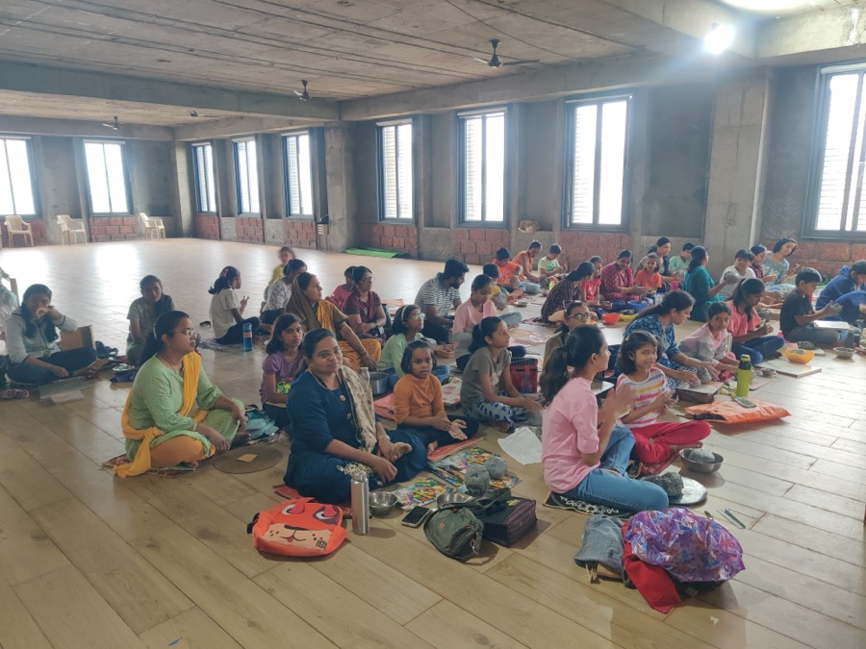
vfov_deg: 51.4
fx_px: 675
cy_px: 324
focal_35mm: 27
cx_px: 433
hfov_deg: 65.3
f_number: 1.65
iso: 400
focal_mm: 4.75
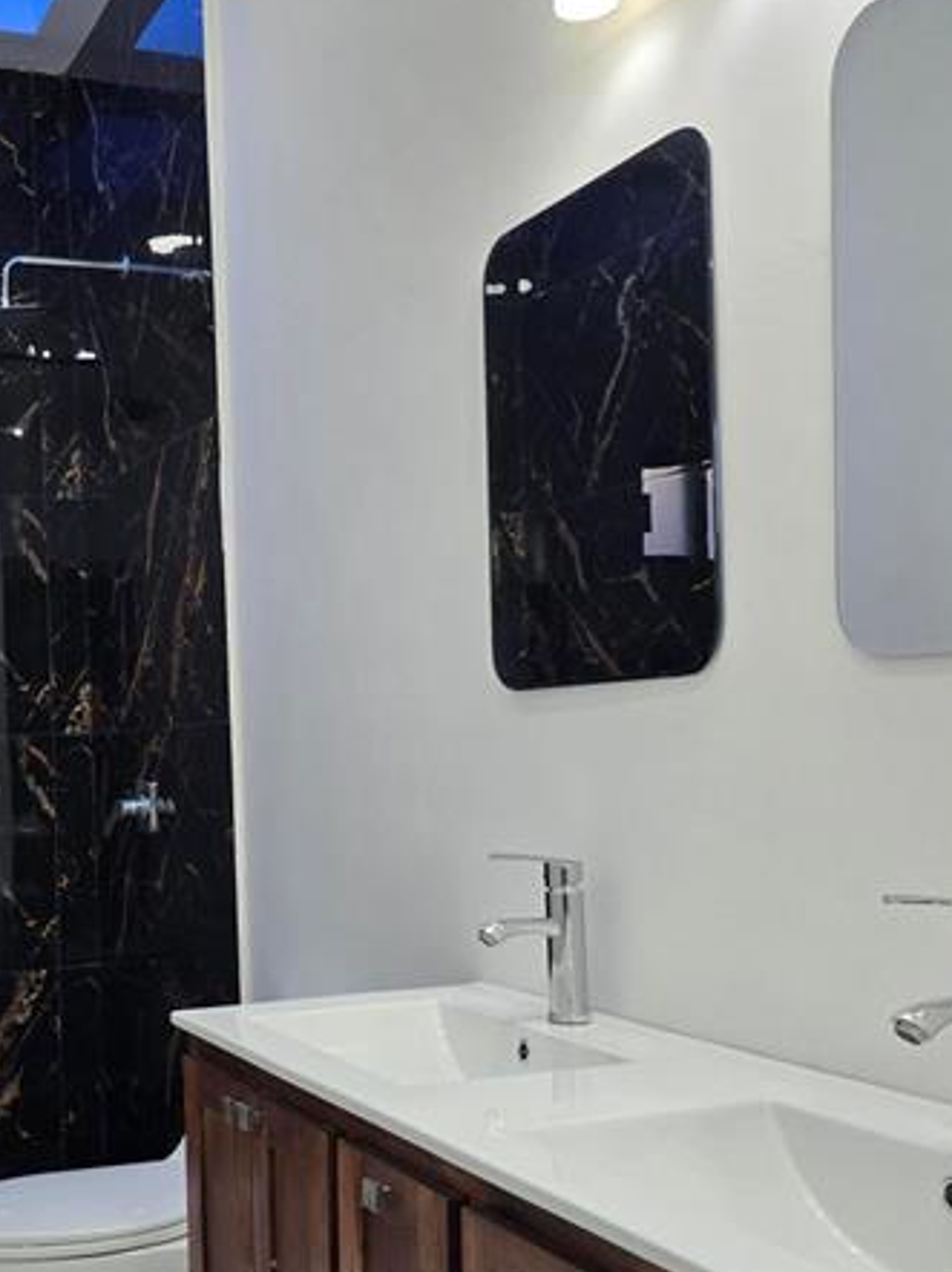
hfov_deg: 34.9
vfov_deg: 46.6
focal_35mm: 40
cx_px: 207
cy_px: 740
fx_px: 1468
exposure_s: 1/120
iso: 80
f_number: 1.7
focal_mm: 6.3
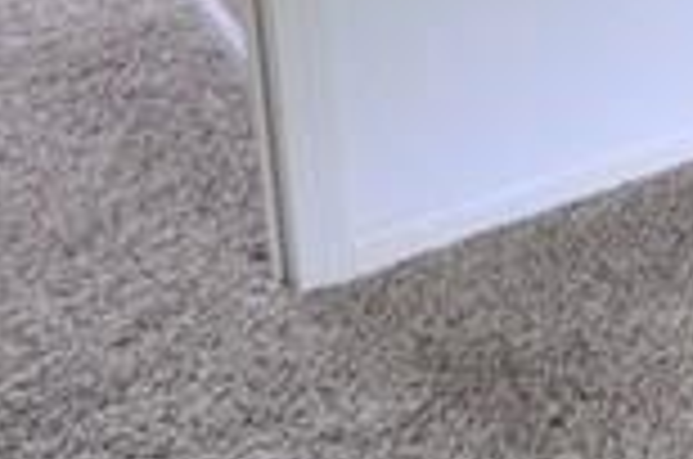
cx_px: 1688
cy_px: -580
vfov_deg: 11.1
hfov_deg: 13.6
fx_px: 2036
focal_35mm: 106
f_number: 4.5
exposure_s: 1/80
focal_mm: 10
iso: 800
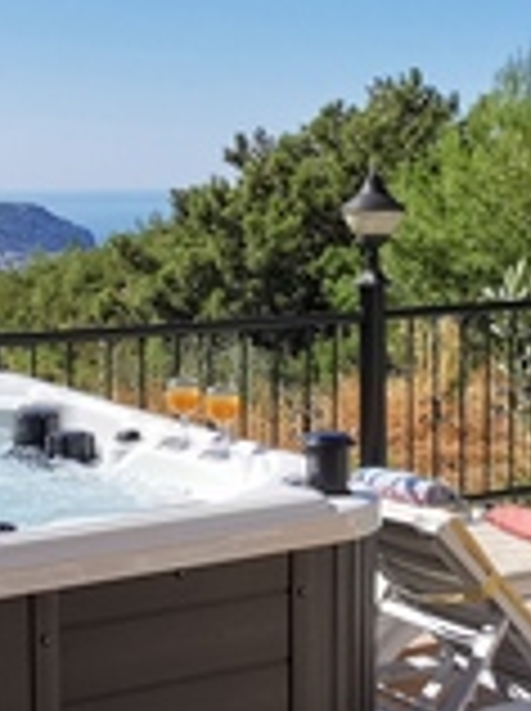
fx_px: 1497
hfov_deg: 20.1
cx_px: 234
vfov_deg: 26.7
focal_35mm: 73
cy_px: 342
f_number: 2.2
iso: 50
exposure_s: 1/1684
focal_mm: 2.35
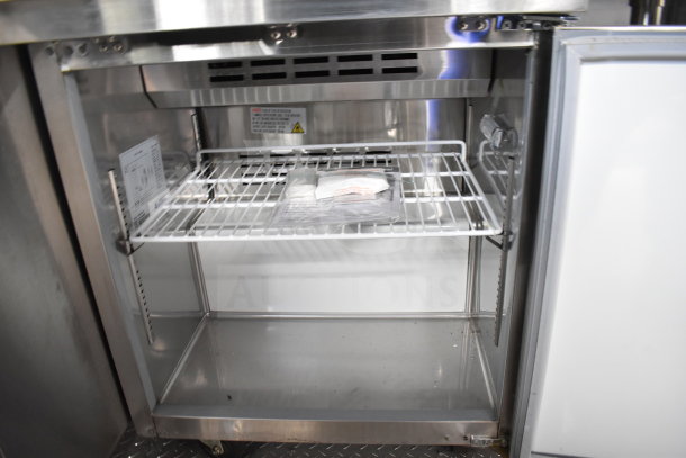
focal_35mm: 27
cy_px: 229
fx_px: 515
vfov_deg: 48.0
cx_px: 343
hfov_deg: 67.4
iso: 1800
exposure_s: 1/30
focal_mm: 18
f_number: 3.5
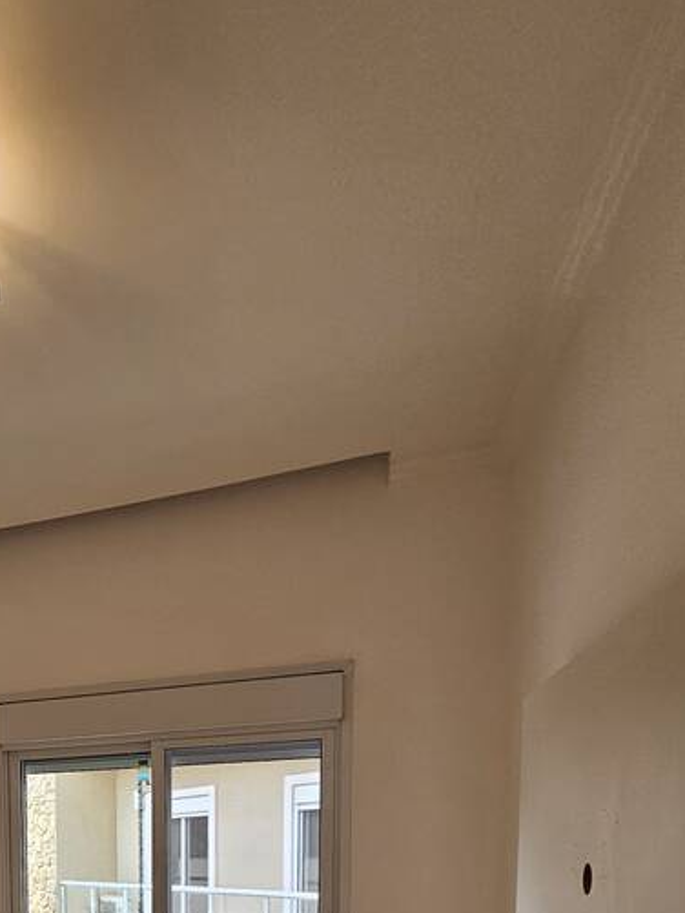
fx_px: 738
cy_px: 918
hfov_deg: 41.4
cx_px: -40
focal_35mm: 28
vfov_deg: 50.8
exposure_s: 1/120
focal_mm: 2.2
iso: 64
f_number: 2.2
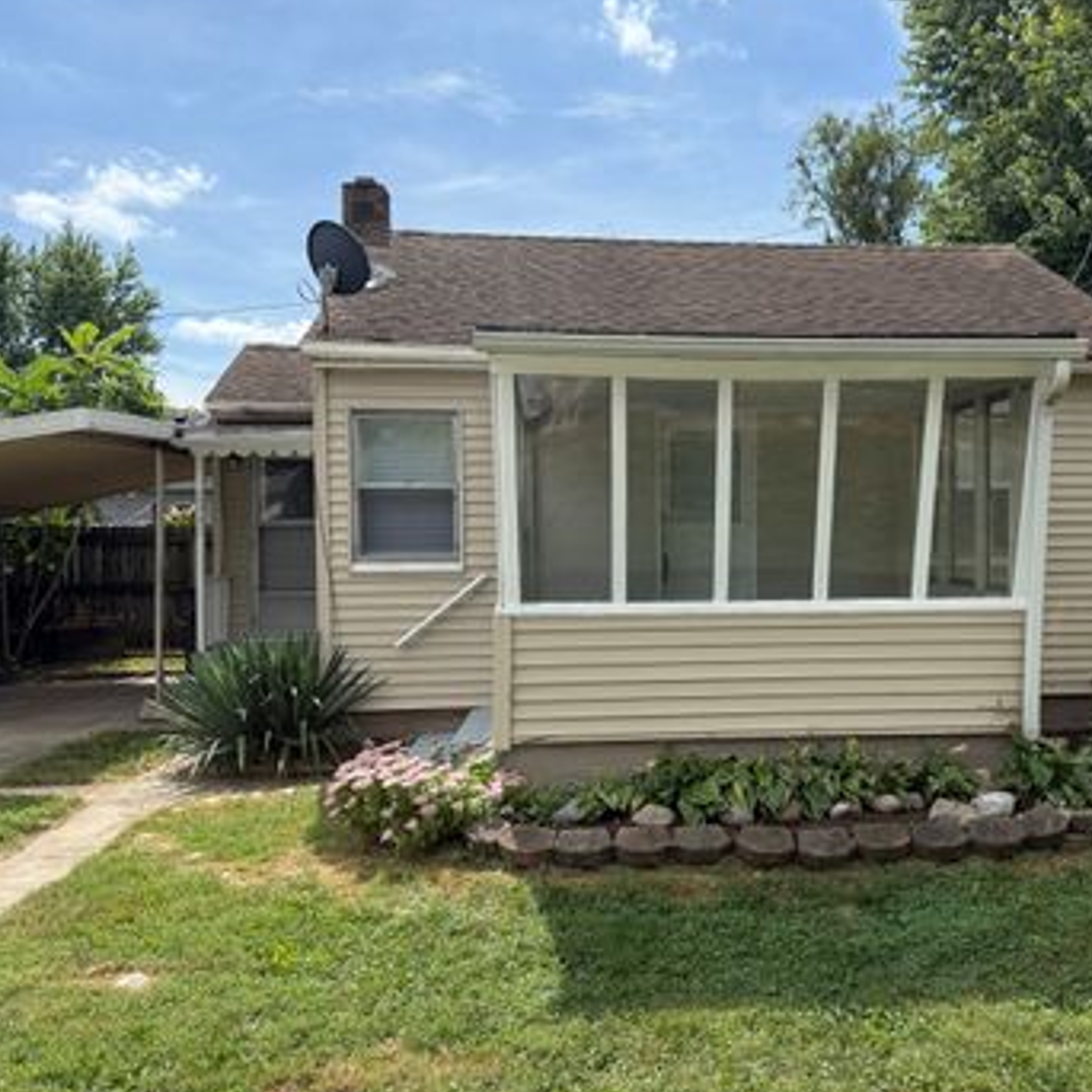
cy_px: 564
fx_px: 1106
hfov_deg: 51.9
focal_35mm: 31
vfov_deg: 52.5
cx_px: 686
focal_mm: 6.76
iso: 125
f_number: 1.78
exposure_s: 1/4405
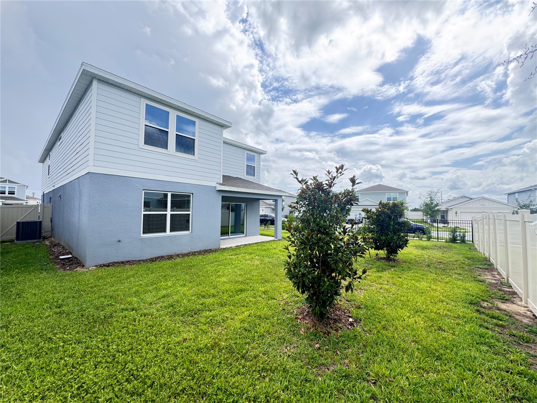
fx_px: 217
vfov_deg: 85.7
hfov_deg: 102.1
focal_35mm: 14
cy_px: 202
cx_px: 268
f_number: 2.2
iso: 40
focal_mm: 2.22
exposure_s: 1/433
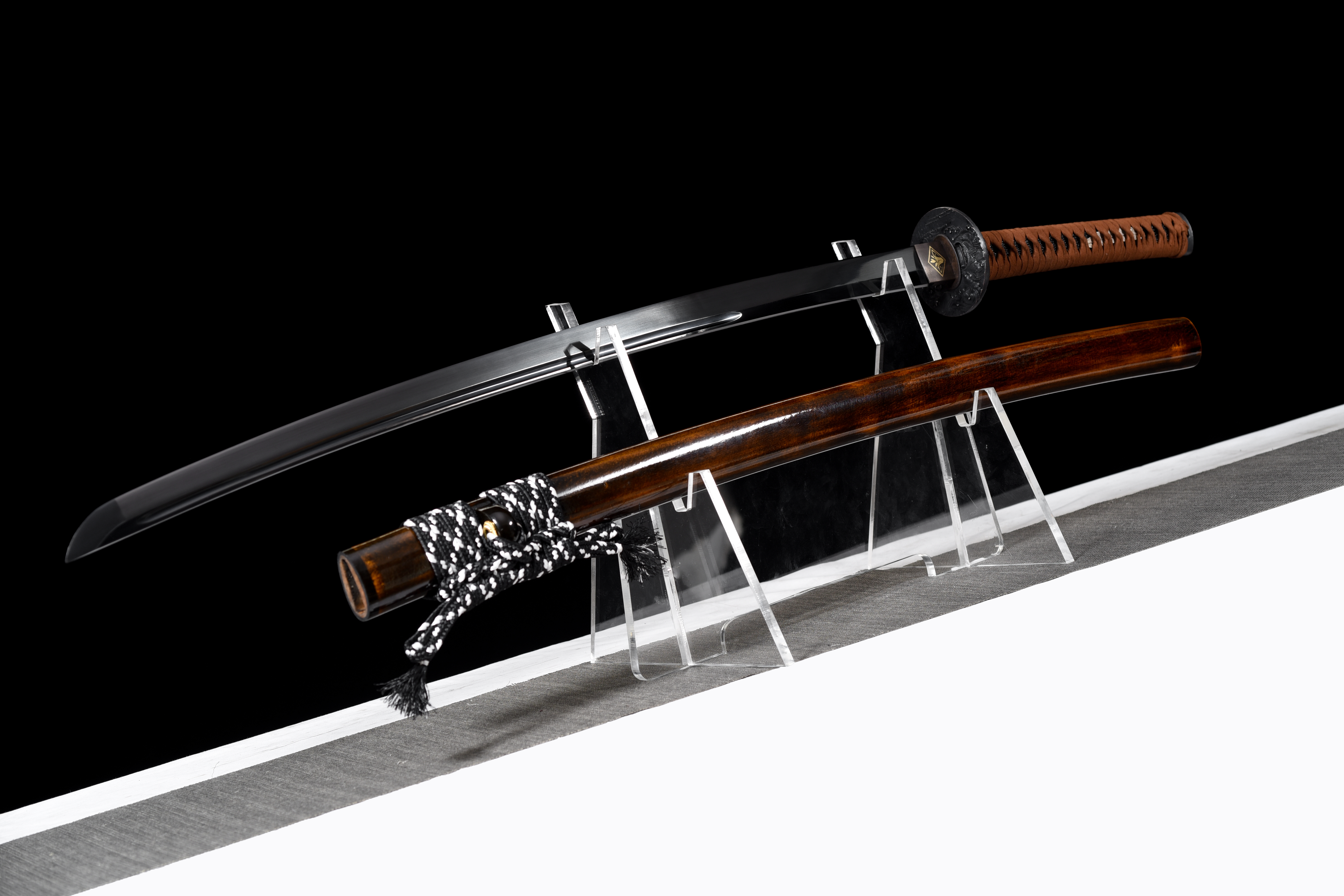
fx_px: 2277
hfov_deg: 32.9
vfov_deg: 22.3
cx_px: 668
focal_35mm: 61
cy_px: 452
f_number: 6.3
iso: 100
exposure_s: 1/160
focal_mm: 60
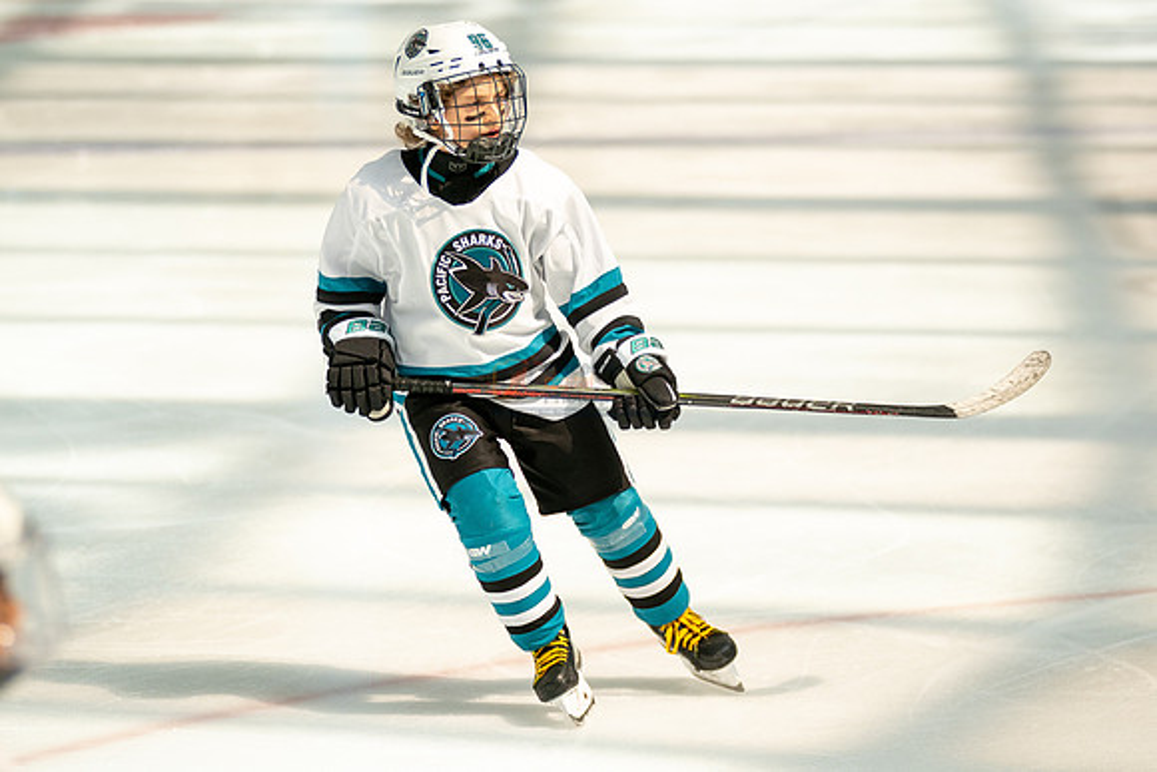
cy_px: 303
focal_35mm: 214
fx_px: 6894
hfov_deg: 9.6
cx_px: 460
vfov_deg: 6.4
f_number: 3.2
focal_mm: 176
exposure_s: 1/5000
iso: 1600
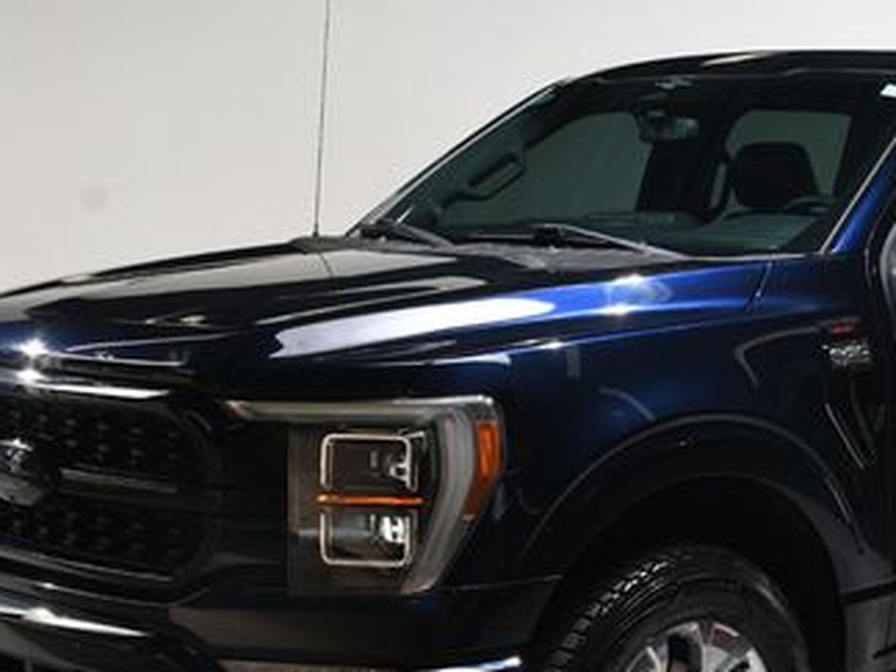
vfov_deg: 19.3
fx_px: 1967
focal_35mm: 76
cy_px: 462
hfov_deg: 25.3
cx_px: 700
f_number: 8
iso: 100
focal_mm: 27
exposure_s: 1/160
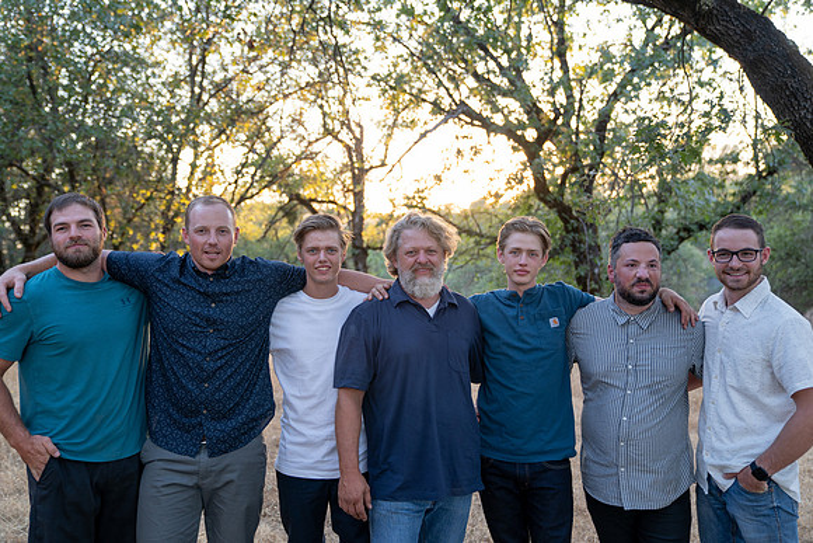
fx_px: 768
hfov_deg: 55.8
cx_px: 406
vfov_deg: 38.9
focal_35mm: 34
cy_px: 272
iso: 250
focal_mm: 34
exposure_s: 1/100
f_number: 2.8
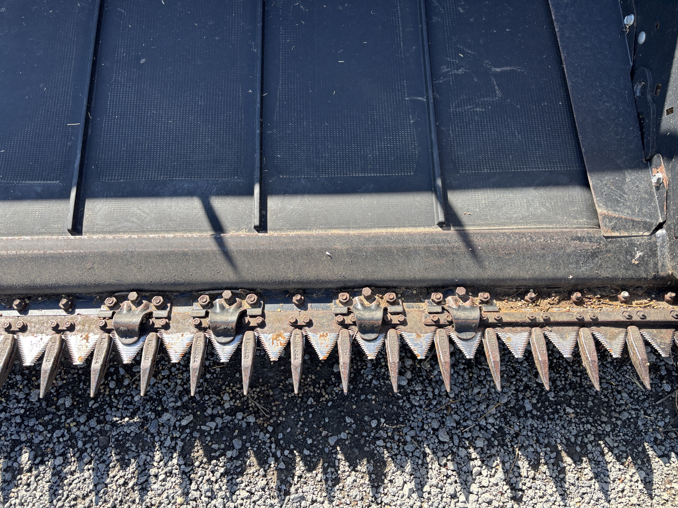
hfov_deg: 67.3
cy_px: 254
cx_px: 339
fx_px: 509
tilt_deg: -62.1
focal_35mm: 26
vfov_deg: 53.1
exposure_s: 1/587
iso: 50
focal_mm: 5.96
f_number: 1.6
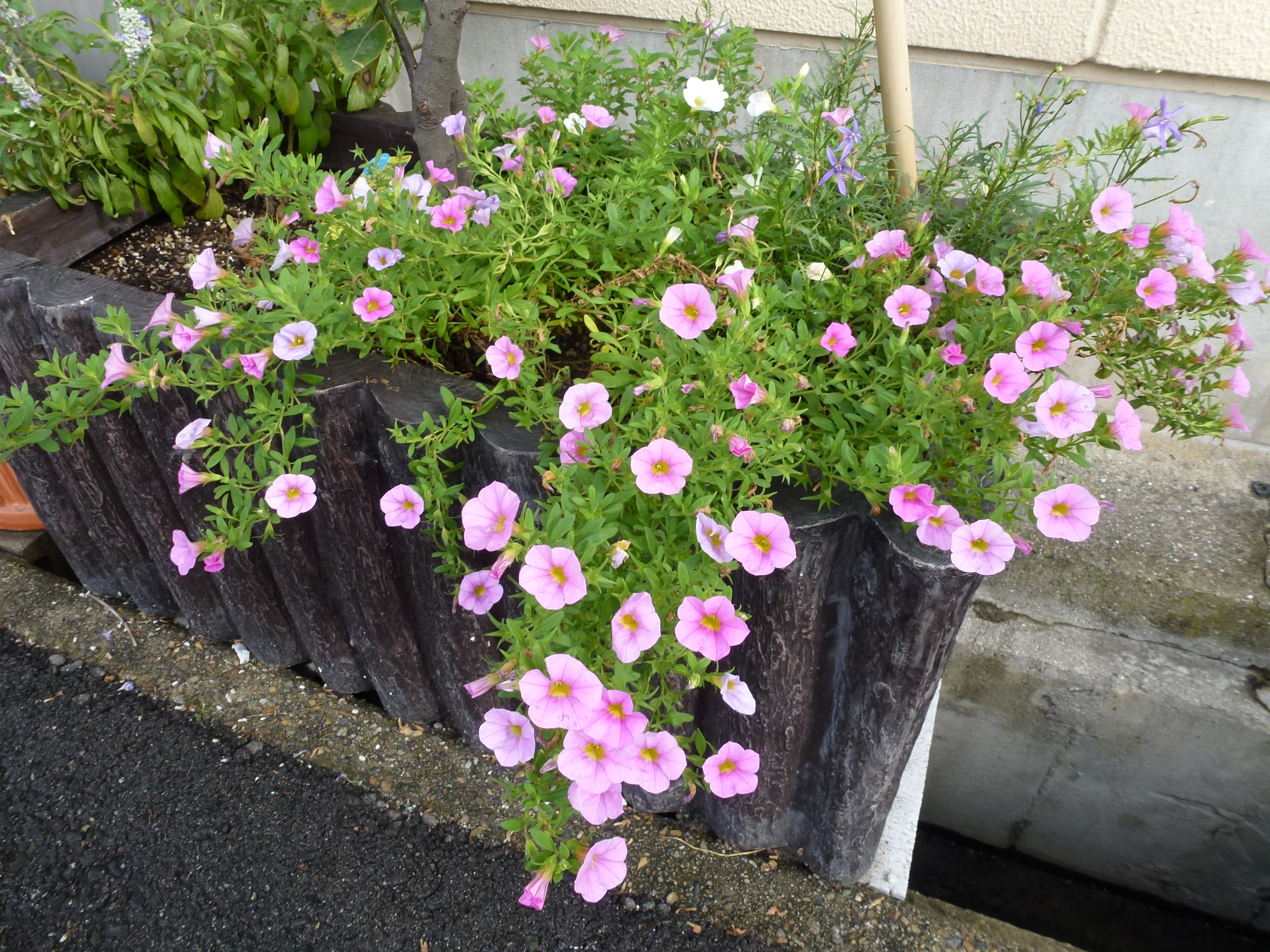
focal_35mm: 24
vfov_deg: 56.8
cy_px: 476
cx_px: 635
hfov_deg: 71.6
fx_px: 881
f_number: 4
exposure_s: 1/160
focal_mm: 4.3
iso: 100
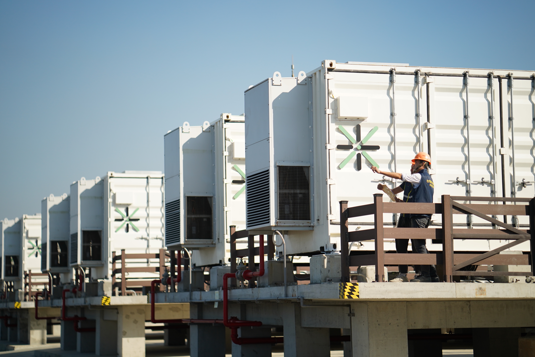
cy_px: 178
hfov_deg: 23.9
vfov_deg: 16.1
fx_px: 1263
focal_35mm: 85
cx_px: 268
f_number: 1.8
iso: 250
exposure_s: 1/160
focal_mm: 85
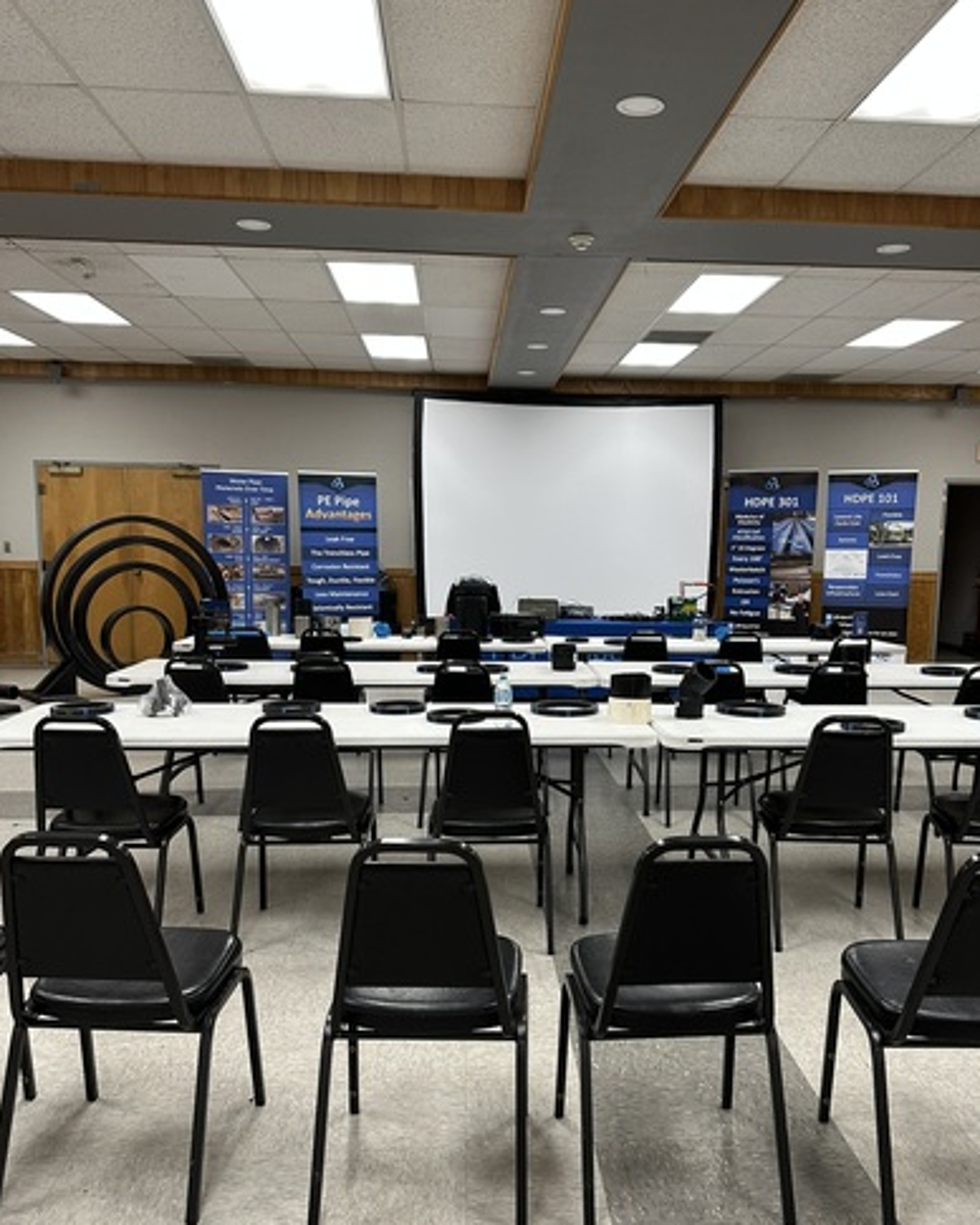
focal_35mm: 29
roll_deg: -1.4
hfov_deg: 49.9
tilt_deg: -7.0
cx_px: 551
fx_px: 1051
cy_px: 687
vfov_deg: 60.3
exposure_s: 1/60
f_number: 1.78
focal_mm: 6.86
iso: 160
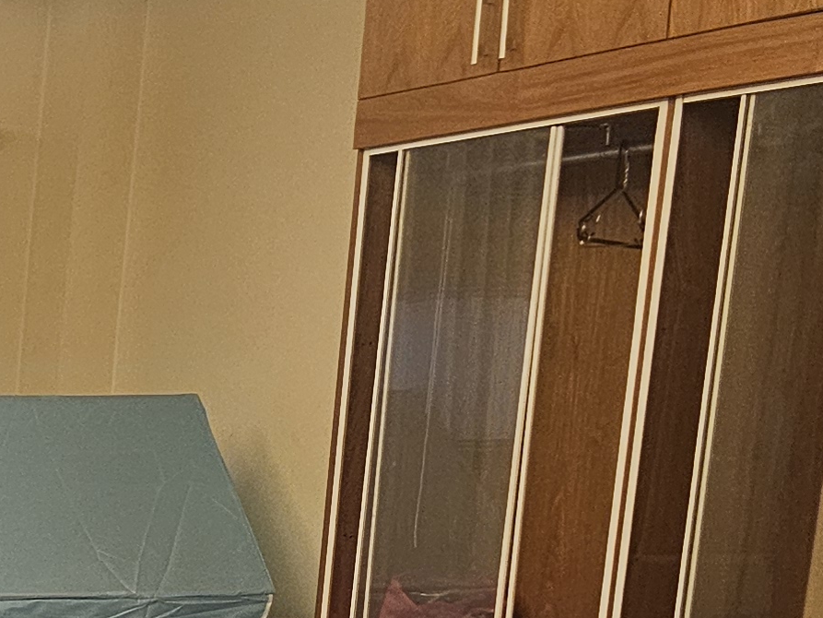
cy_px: 930
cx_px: -584
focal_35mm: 103
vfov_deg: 13.5
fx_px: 2449
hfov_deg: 16.5
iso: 500
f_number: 1.7
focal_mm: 6.3
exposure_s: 1/100
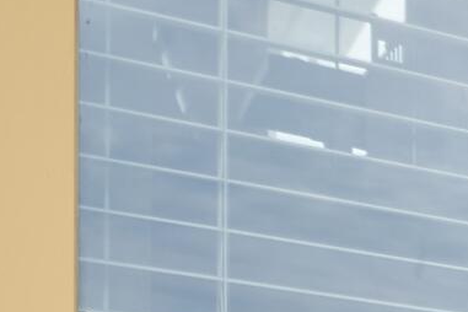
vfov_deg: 10.3
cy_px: 709
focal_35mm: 118
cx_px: 1523
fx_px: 1534
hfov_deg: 10.3
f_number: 5.6
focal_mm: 10
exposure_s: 1/125
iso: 100
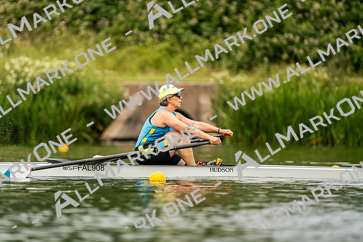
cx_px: 182
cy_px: 121
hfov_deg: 3.4
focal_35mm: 600
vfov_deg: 2.3
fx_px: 6051
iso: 400
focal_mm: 600
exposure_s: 1/2000
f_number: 6.3
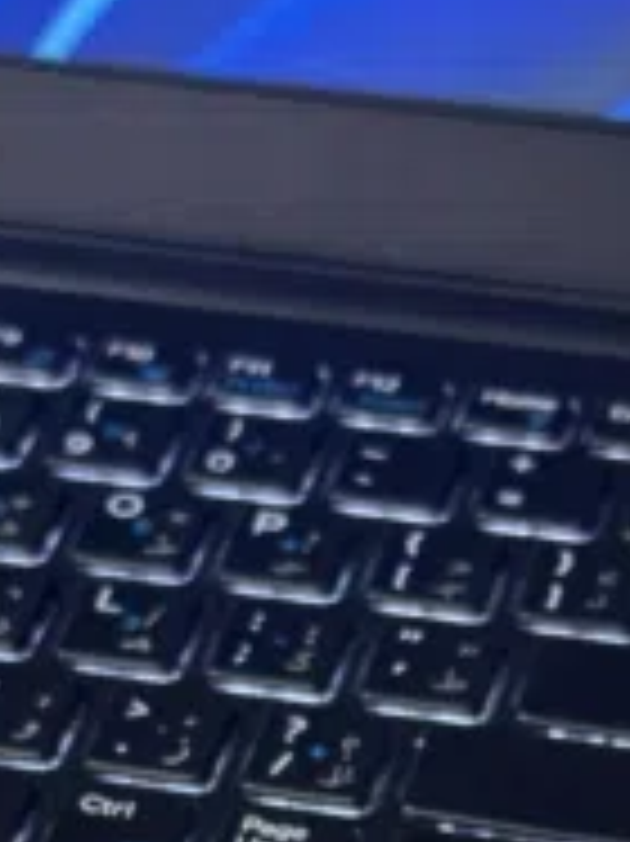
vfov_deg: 14.0
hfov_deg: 10.8
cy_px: 966
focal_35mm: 137
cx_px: 310
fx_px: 3328
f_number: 1.78
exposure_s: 1/40
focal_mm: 6.86
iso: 320
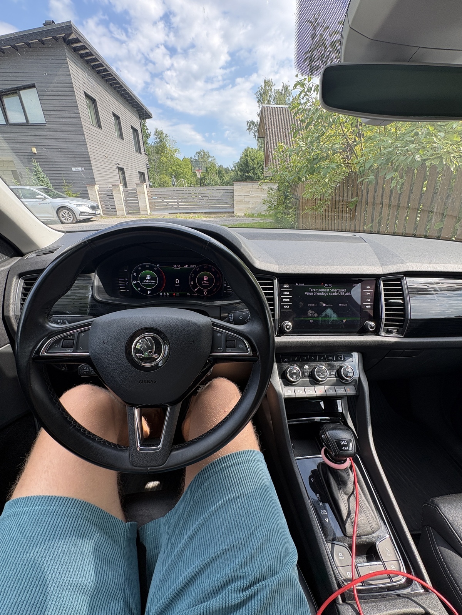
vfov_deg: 102.1
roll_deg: +0.9
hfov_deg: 85.7
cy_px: 308
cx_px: 231
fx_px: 249
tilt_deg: -25.2
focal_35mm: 14
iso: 40
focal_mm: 2.22
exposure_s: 1/138
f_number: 2.2
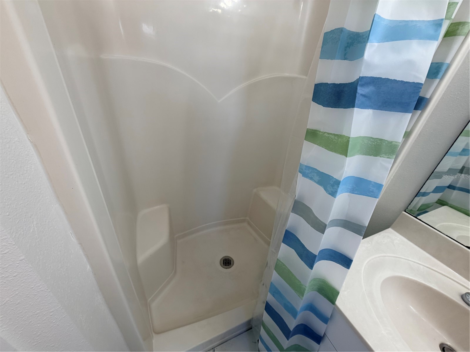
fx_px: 190
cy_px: 176
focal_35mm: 14
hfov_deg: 102.1
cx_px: 235
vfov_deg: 85.7
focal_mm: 2.22
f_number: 2.2
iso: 100
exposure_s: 1/120
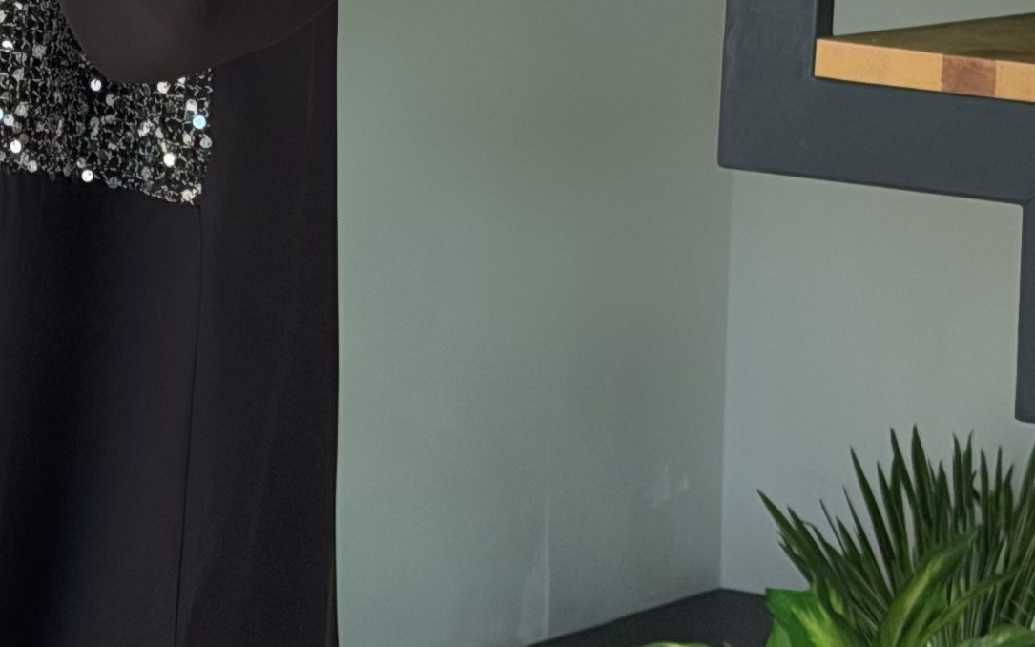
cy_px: -264
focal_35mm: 189
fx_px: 5331
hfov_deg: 10.9
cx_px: -97
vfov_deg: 6.9
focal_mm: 6.76
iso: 50
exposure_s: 1/202
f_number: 1.78
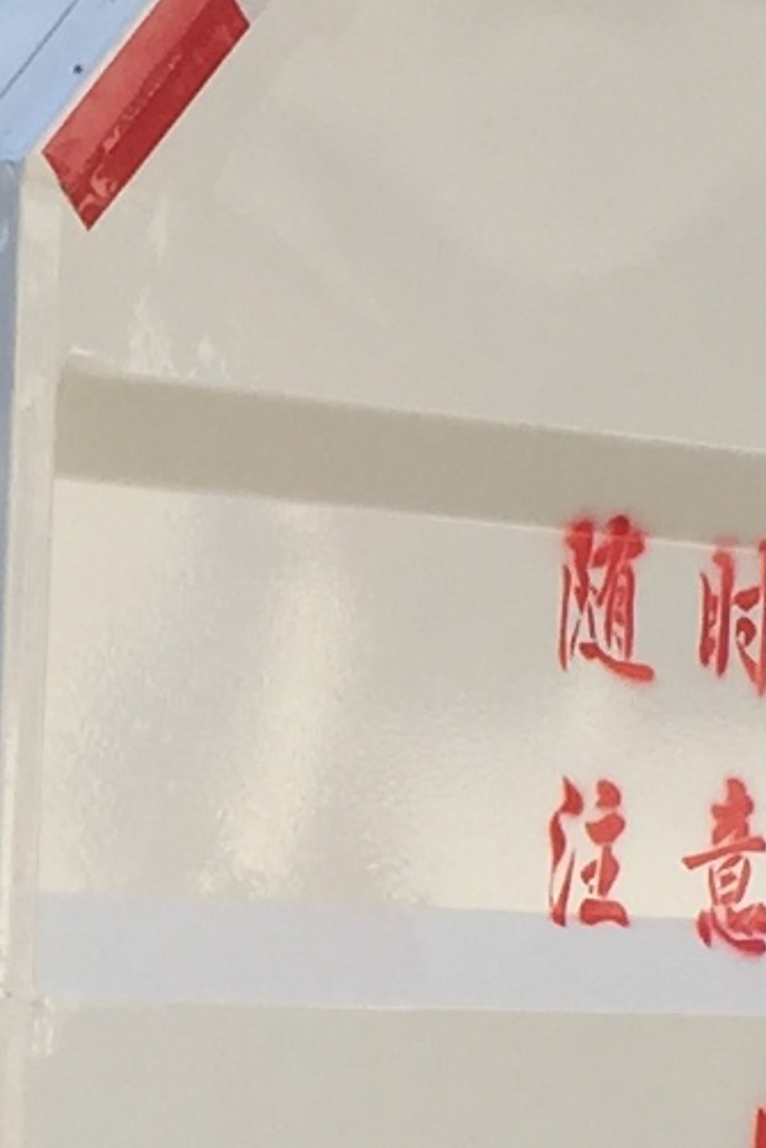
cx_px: -332
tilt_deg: -4.0
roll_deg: -2.7
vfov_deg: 10.3
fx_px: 6251
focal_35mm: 196
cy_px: 1441
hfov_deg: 6.9
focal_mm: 4.15
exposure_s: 1/942
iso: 32
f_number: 2.2
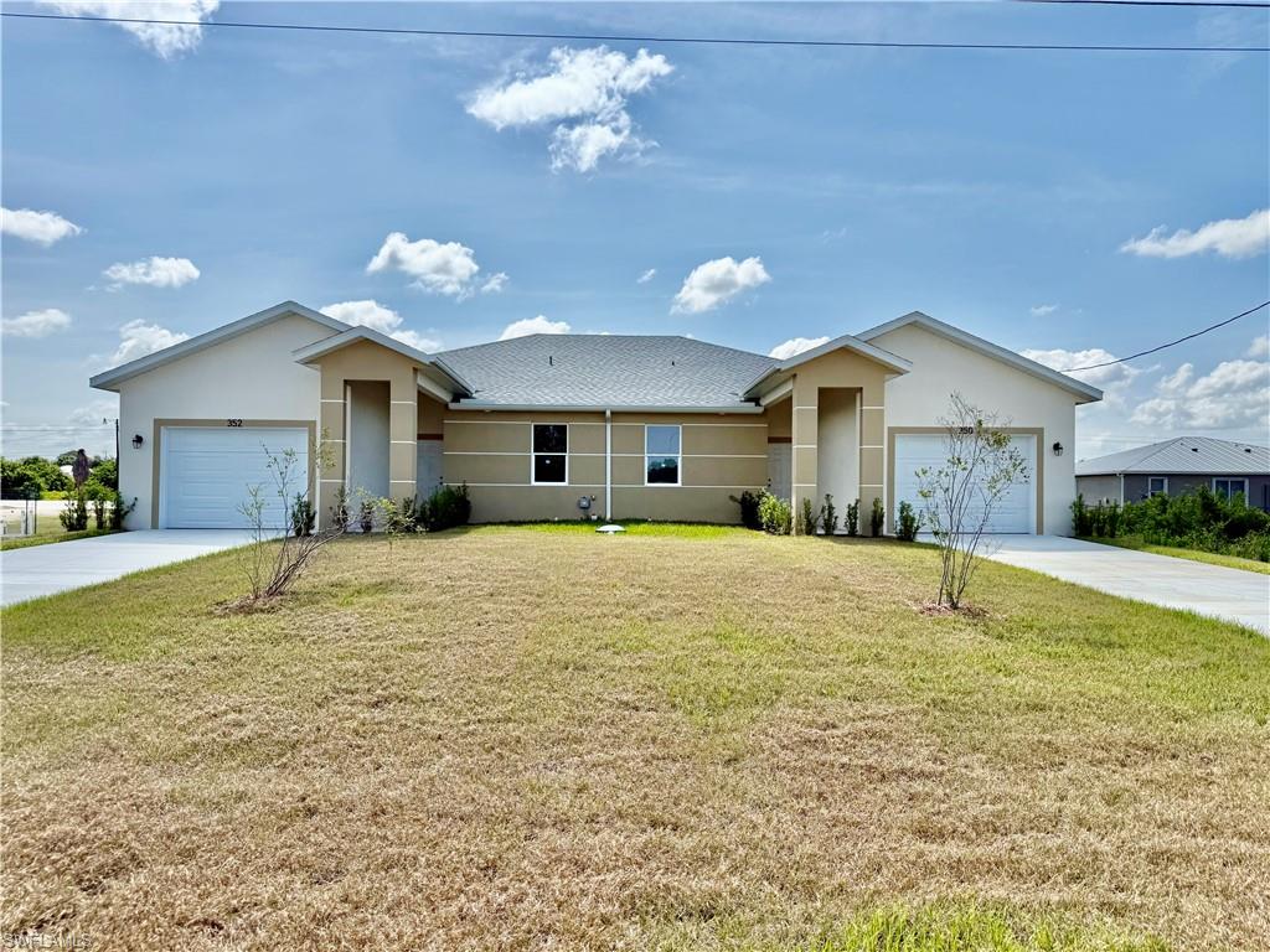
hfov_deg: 71.6
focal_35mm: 24
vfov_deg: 56.8
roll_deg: -0.1
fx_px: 881
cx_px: 635
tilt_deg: +0.6
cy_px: 476
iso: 80
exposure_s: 1/9091
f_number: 1.78
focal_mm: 6.76
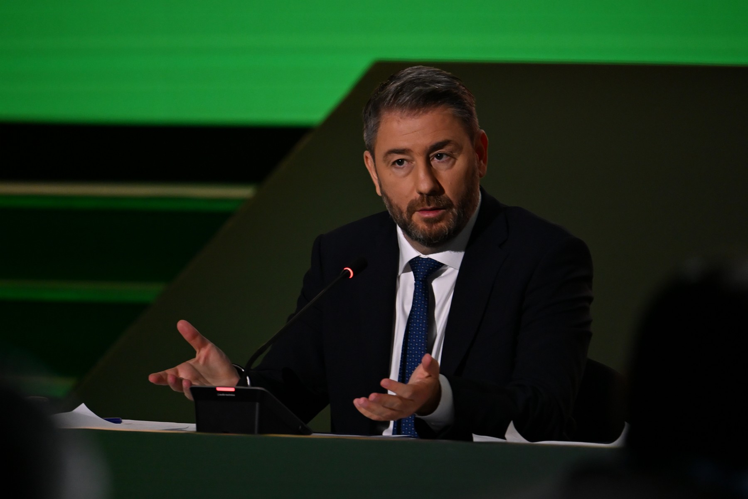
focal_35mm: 500
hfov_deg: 4.1
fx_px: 10388
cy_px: 250
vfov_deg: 2.7
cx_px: 374
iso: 3200
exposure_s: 1/125
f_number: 6.7
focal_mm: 500
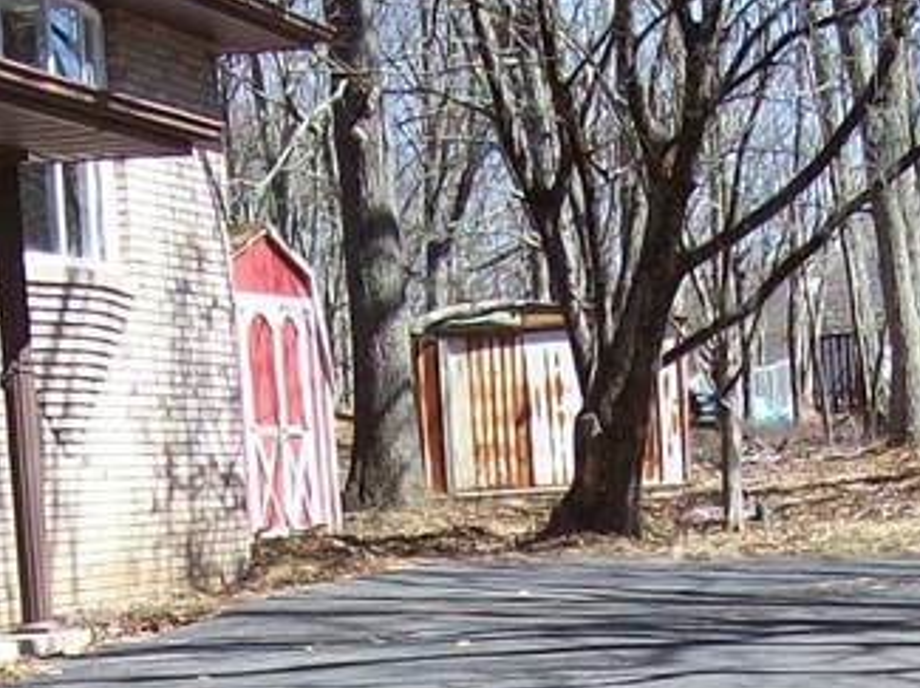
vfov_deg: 9.9
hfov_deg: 13.8
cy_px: 1232
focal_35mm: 142
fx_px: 3770
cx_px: 810
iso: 80
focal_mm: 6
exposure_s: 1/509
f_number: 2.7
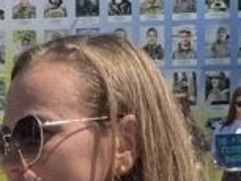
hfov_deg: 5.5
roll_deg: +1.8
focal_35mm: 348
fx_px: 2425
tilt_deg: -5.0
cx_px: -340
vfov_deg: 4.2
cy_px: 332
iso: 32
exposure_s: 1/2817
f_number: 2
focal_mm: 6
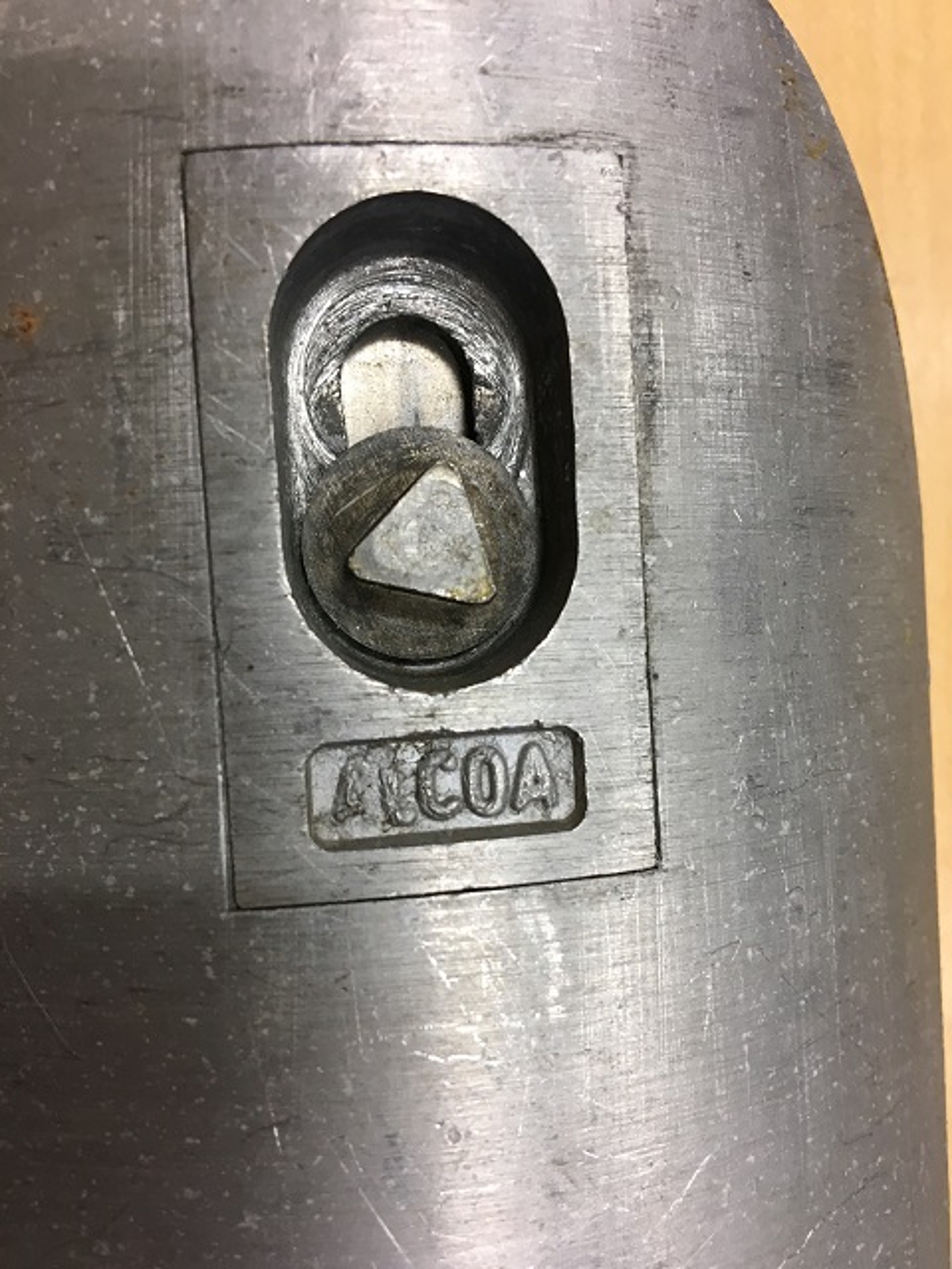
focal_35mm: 29
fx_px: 1063
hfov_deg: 48.2
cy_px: 634
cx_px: 476
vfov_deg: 61.7
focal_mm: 4.15
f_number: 2.2
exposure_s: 1/33
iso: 40
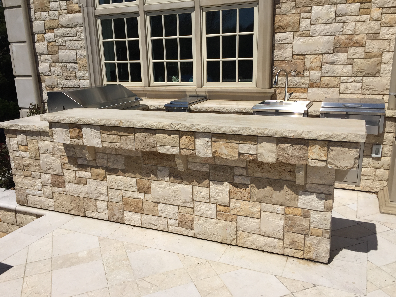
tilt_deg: -16.2
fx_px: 343
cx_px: 198
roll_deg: +1.4
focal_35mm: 30
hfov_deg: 60.0
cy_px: 152
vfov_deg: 46.8
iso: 32
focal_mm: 4.15
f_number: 2.2
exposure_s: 1/5650
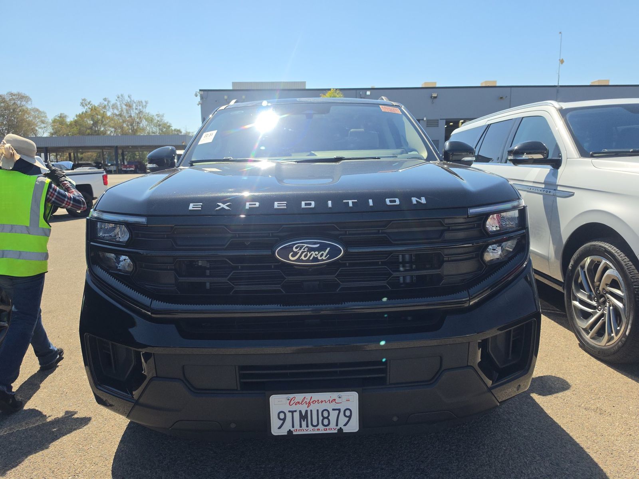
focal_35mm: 23
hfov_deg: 73.9
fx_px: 425
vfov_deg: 58.9
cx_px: 320
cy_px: 240
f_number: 1.4
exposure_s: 1/4887
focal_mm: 6.5
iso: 64
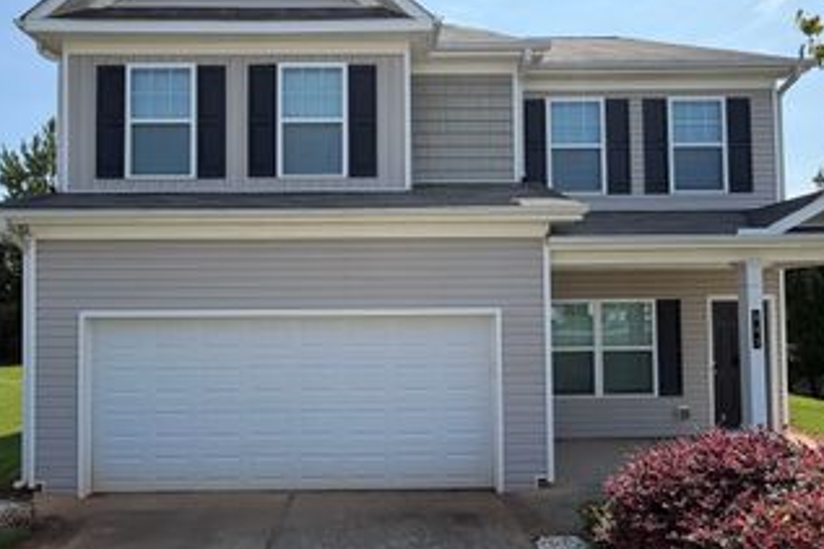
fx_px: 526
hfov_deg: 76.1
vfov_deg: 55.0
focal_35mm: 23
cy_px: 288
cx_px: 390
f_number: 2.2
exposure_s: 1/820
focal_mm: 2.22
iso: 25
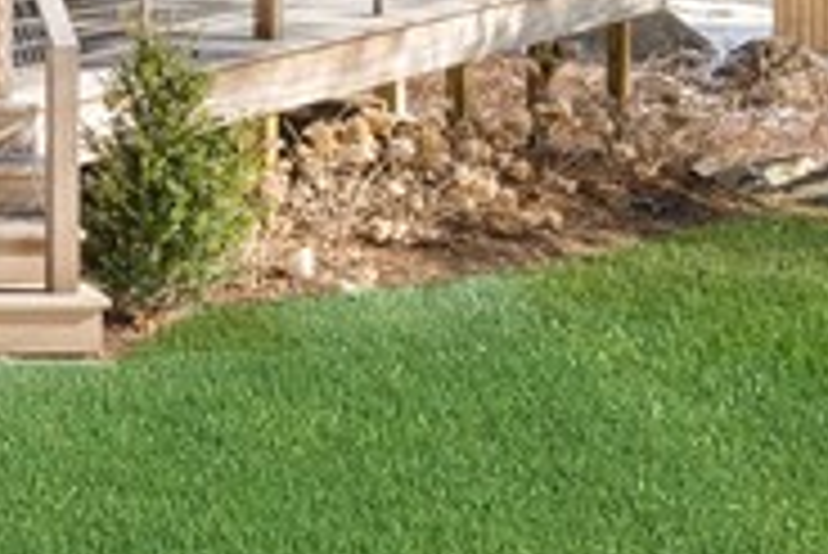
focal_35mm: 130
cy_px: -640
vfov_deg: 9.7
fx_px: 2992
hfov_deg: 13.6
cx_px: -806
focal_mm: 22
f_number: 7.1
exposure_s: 1/1000
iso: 500
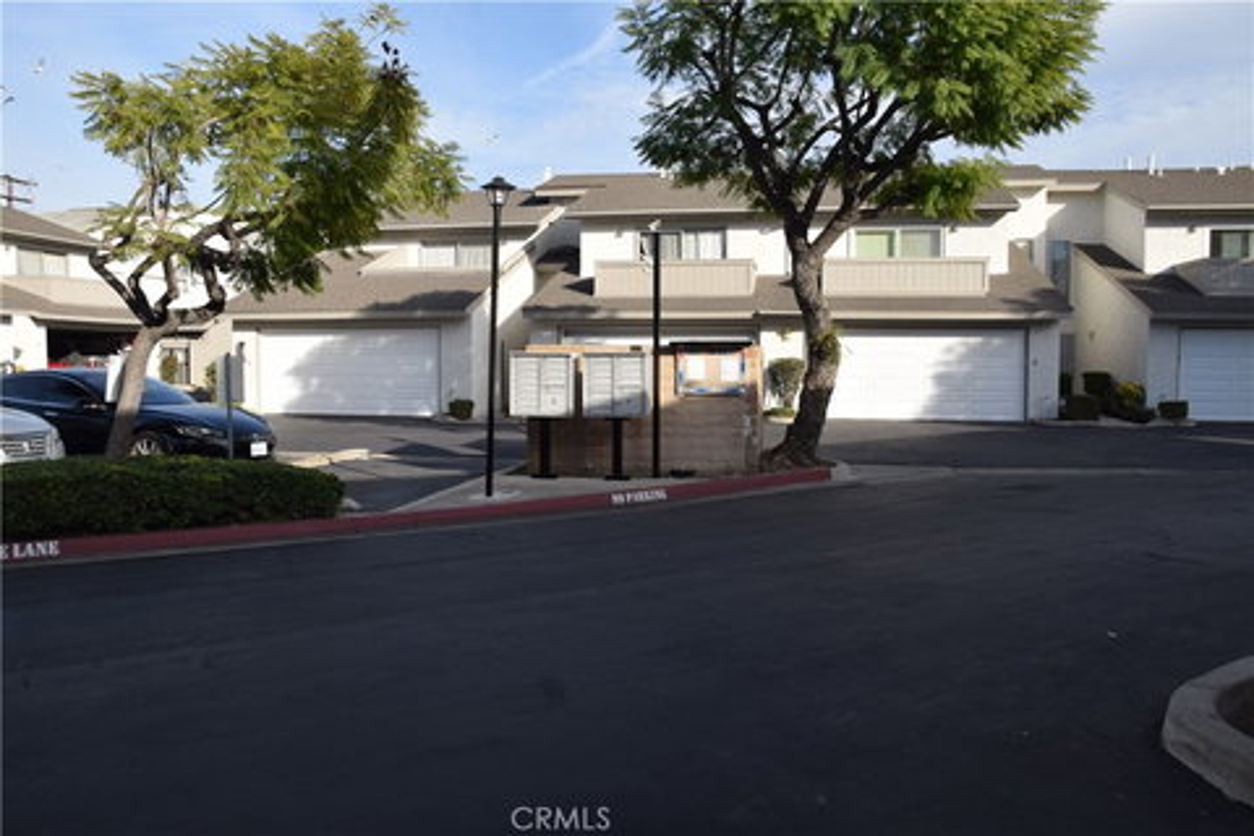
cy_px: 418
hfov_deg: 67.4
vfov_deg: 47.9
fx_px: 940
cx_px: 627
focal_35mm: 27
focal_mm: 18
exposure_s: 1/200
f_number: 8
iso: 100
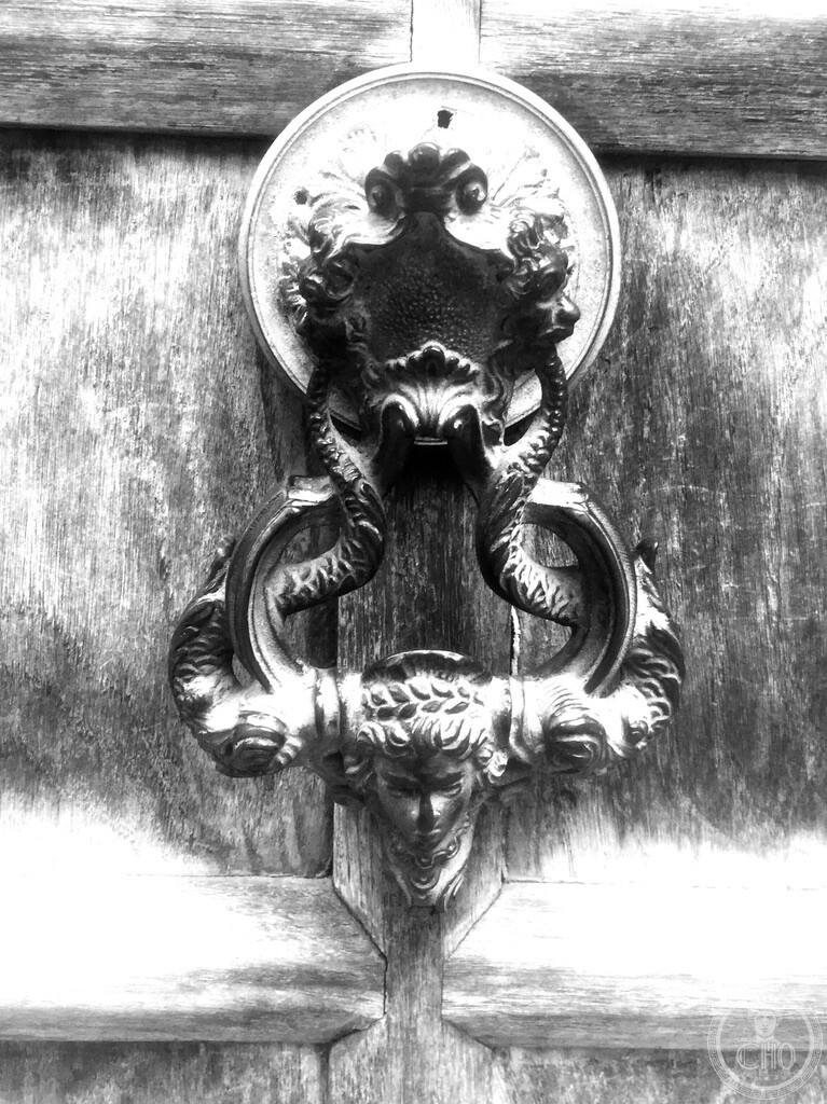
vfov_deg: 61.7
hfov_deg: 48.2
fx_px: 925
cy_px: 552
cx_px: 414
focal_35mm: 29
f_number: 2.2
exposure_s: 1/100
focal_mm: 4.15
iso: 50
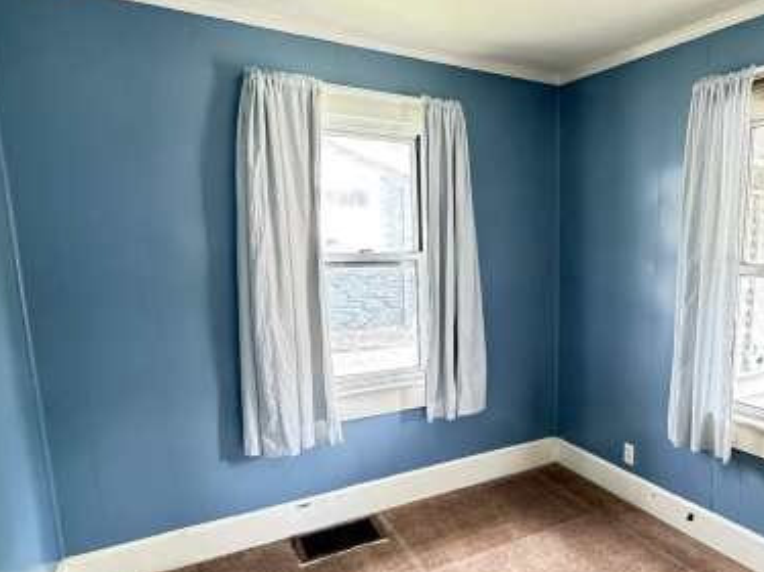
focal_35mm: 25
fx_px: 551
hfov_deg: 66.6
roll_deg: -0.2
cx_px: 538
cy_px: 329
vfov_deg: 54.6
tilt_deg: -8.6
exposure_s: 1/60
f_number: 2.2
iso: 800
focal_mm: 2.22
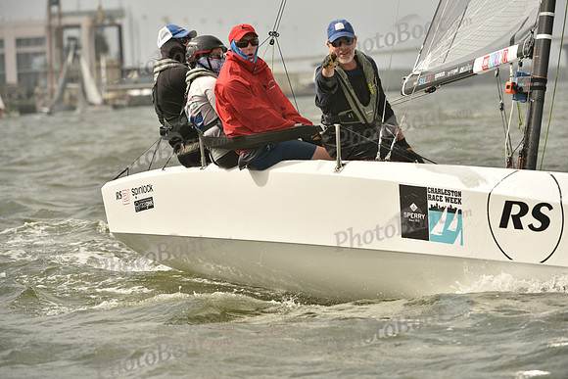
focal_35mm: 280
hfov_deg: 7.4
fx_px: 4419
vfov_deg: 4.9
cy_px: 190
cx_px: 284
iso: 320
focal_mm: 280
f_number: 6.3
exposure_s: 1/1250
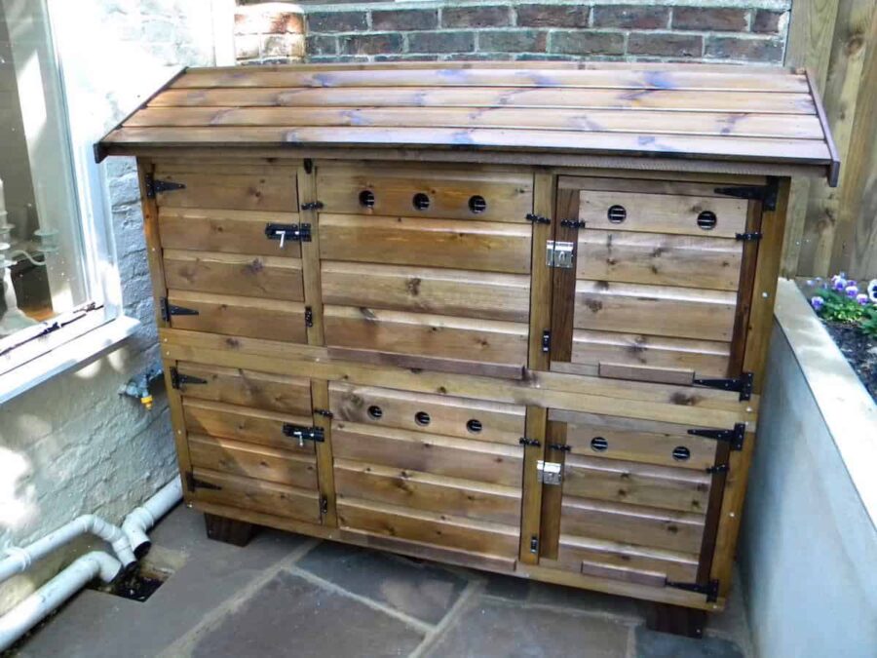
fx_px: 709
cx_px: 438
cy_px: 329
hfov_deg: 63.4
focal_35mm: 28
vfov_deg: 49.7
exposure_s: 1/64.6
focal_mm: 5
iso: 400
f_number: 3.5
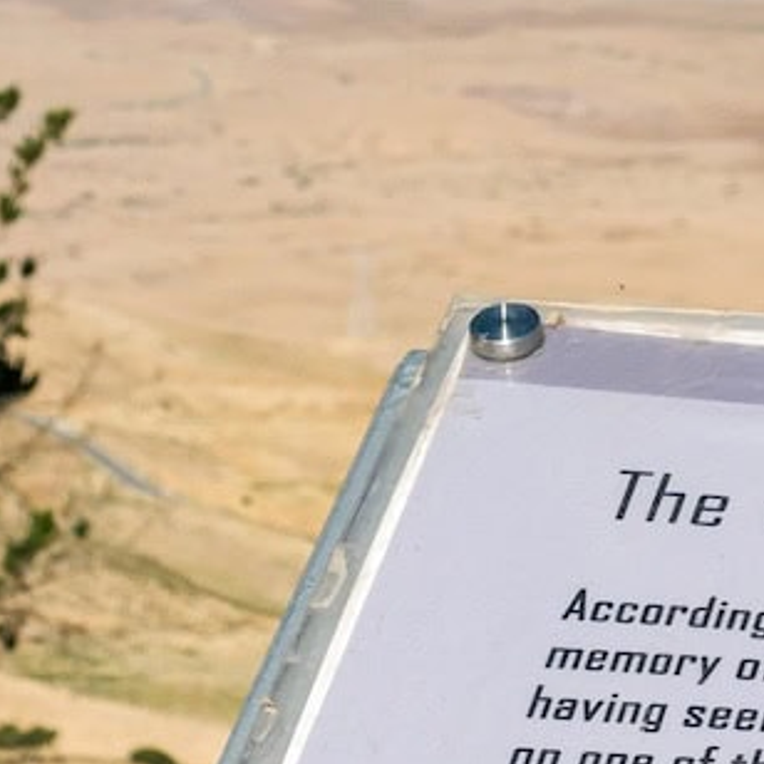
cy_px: 347
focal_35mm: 207
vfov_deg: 8.5
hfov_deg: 8.4
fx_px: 5169
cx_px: 580
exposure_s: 1/2000
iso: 125
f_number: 5
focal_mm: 18.2
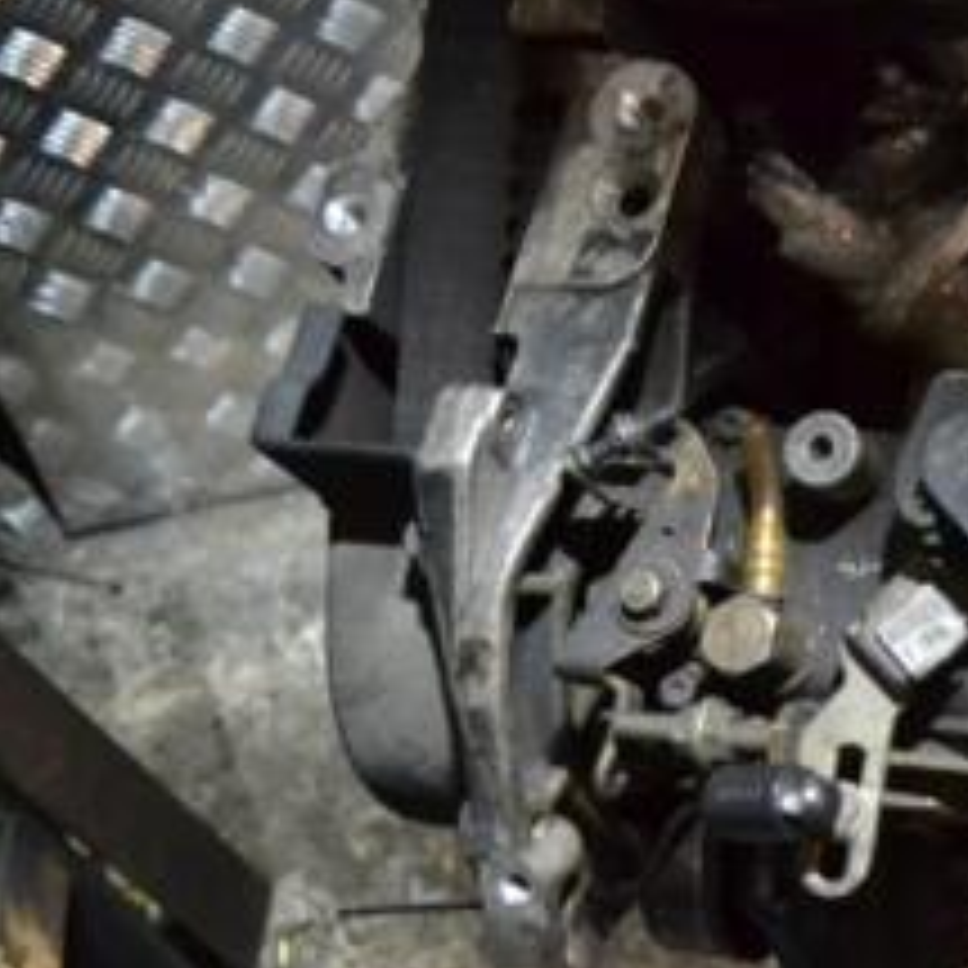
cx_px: 1342
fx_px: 2246
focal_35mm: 71
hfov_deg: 21.4
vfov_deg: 24.3
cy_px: 441
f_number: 3.8
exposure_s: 1/30
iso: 3200
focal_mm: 20
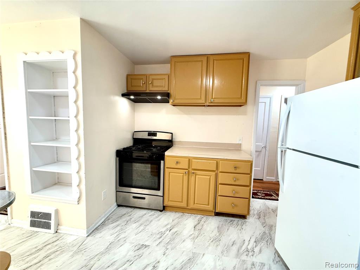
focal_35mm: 14
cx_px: 180
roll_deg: -2.0
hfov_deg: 102.1
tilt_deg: -4.0
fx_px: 146
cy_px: 135
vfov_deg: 85.7
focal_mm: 2.22
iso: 320
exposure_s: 1/120
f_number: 2.2
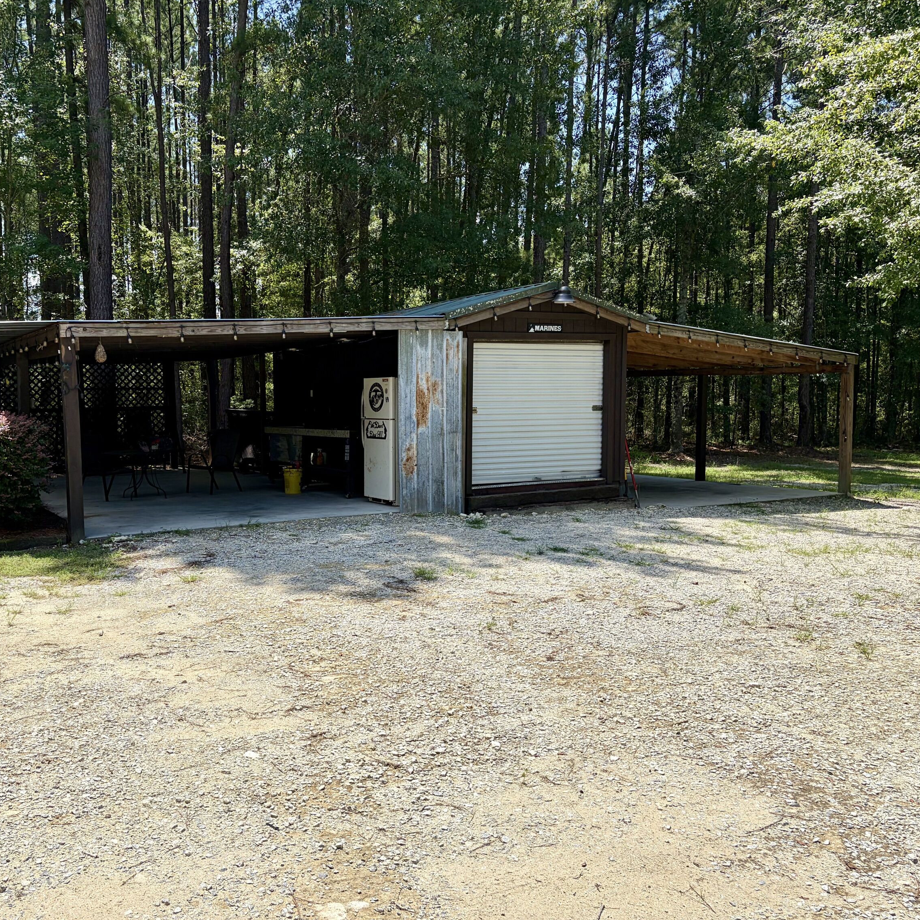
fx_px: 932
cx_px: 350
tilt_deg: -4.3
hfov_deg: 52.0
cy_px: 461
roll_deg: +1.5
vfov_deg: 52.5
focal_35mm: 31
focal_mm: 5.96
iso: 50
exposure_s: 1/2985
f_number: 1.6
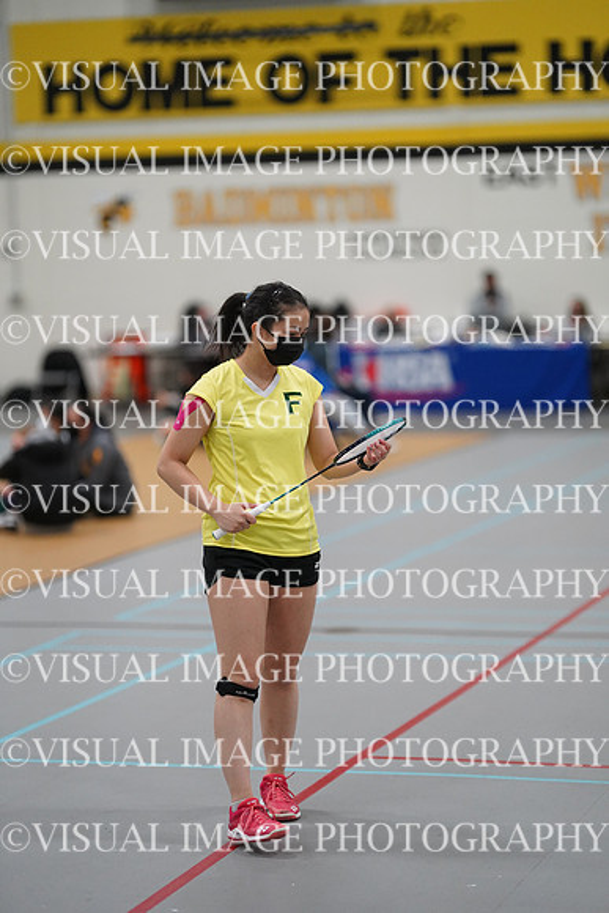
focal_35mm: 105
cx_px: 304
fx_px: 2663
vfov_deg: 19.5
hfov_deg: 13.0
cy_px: 456
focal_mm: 105
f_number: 1.4
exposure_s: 1/1000
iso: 3200
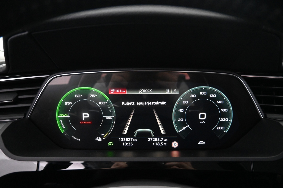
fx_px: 189
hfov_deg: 73.7
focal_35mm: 24
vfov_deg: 53.1
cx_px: 142
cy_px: 94
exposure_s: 1/40
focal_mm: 16
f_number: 3.5
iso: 4000
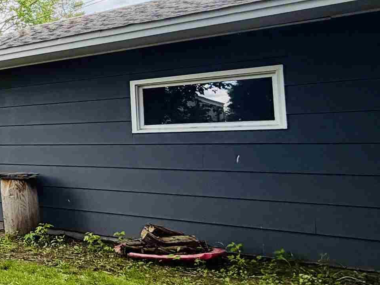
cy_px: 113
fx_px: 494
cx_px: -167
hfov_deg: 29.3
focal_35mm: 45
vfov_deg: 32.1
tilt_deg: +5.6
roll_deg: -0.1
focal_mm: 2.22
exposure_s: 1/297
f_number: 2.2
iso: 50
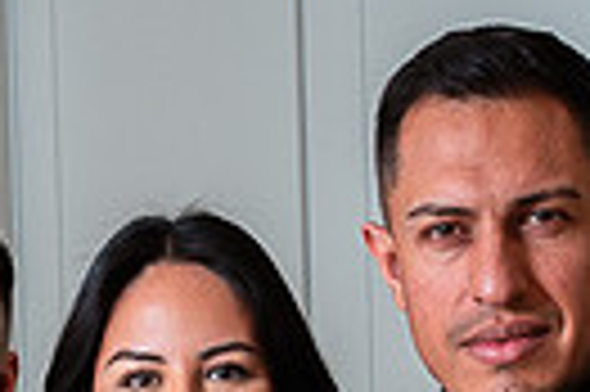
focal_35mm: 288
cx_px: -72
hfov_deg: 7.1
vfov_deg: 4.7
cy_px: 741
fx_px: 4714
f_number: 10
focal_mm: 65
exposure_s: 1/125
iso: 320
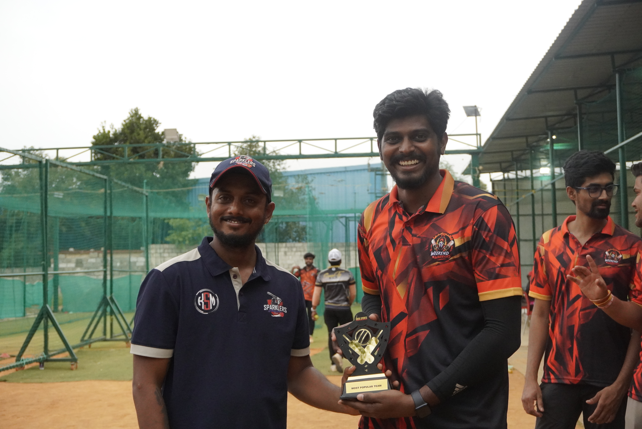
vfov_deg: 26.5
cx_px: 321
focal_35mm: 51
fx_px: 910
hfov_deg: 38.9
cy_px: 214
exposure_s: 1/1000
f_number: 5.6
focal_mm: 34
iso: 3200
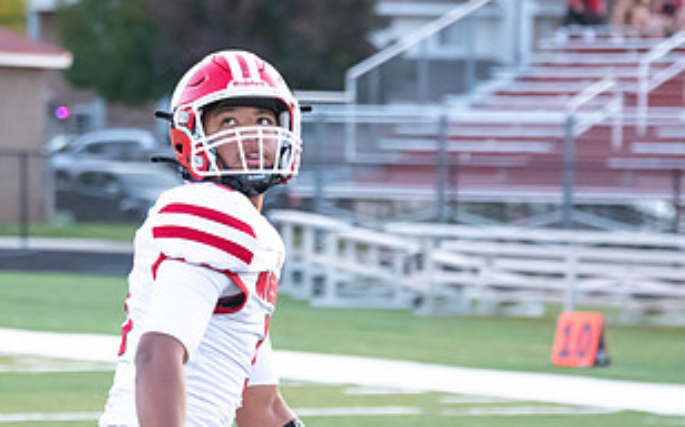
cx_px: 238
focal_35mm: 288
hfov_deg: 7.3
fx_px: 5373
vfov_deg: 4.5
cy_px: 317
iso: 4000
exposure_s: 1/800
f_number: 5.6
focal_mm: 150
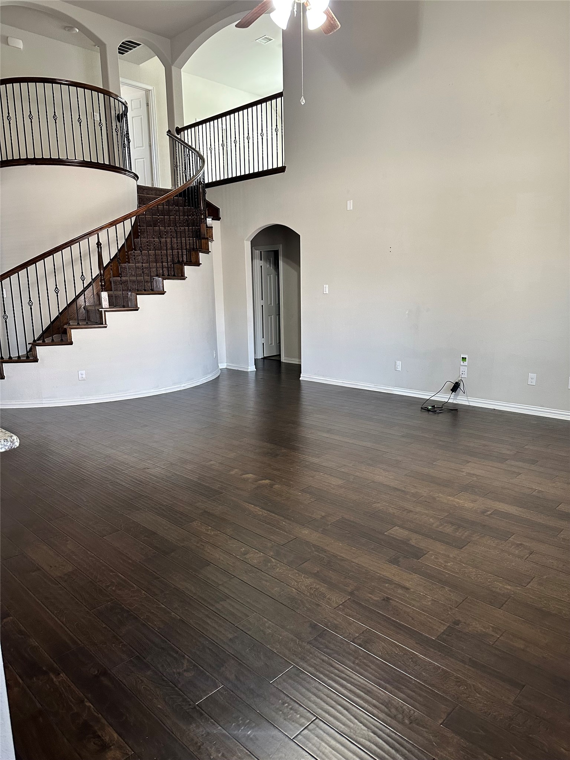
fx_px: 527
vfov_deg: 71.6
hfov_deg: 56.8
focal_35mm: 24
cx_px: 285
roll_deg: +0.7
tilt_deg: -10.2
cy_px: 380
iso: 320
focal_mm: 6.86
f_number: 1.78
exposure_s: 1/60
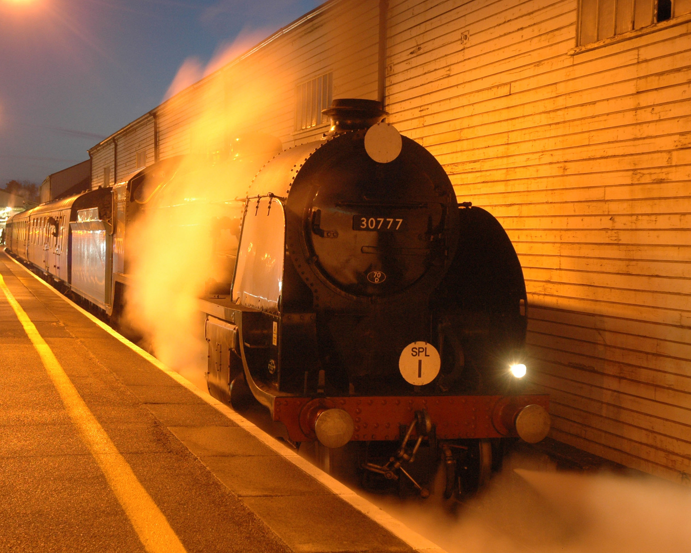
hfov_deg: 35.6
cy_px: 276
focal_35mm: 53
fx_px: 1075
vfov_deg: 28.8
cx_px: 313
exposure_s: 1.3
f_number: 5.6
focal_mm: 31
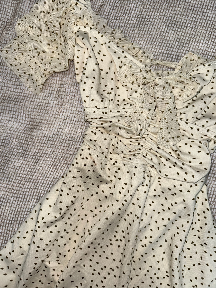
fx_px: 200
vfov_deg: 71.6
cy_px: 144
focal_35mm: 24
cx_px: 108
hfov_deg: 56.8
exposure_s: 1/76
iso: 50
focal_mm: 6.76
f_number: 1.78
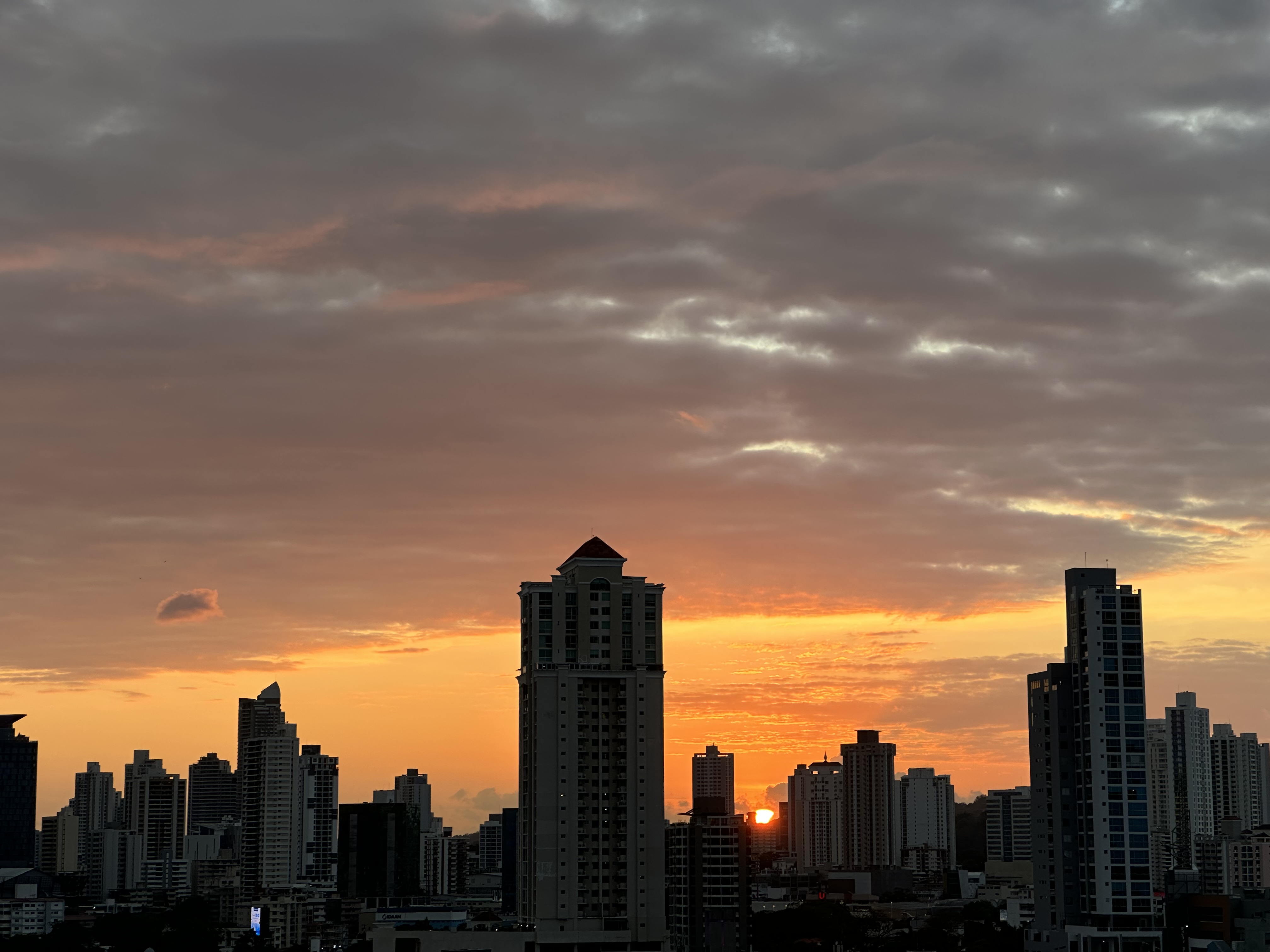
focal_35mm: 77
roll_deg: +0.4
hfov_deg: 25.3
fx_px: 2825
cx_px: 635
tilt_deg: +7.1
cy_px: 476
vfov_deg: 19.1
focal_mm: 9
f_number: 2.8
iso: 32
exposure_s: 1/99
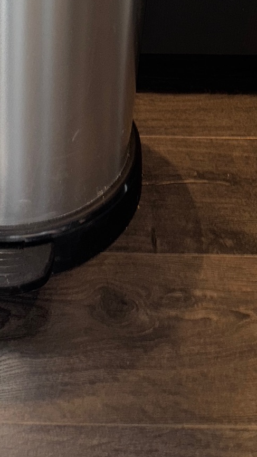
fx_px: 812
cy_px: -58
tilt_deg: -29.1
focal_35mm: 67
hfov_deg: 17.5
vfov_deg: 28.3
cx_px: -3
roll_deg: -1.2
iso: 64
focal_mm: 5.96
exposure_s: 1/4
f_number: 1.6
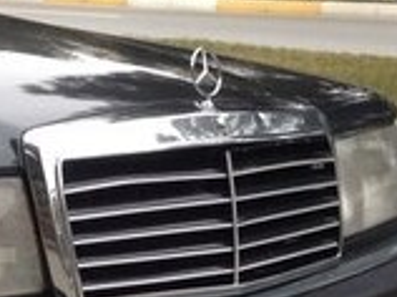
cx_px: -241
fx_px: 1580
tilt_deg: -9.8
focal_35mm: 138
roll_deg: -2.9
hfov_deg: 13.3
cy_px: 225
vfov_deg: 10.7
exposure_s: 1/120
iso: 80
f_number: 2.4
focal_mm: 4.12
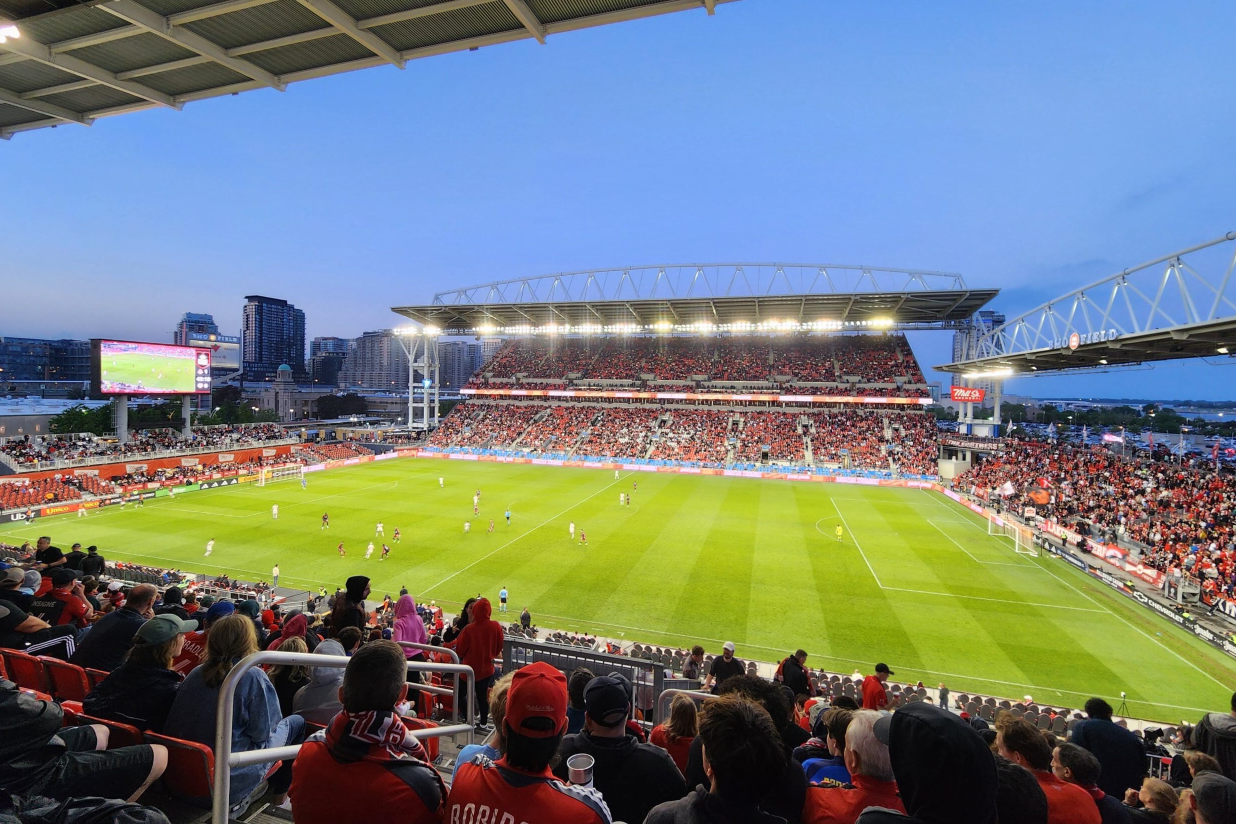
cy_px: 394
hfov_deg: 104.2
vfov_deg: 81.2
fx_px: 481
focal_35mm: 14
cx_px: 629
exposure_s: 1/60
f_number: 2.2
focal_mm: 2.2
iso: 80
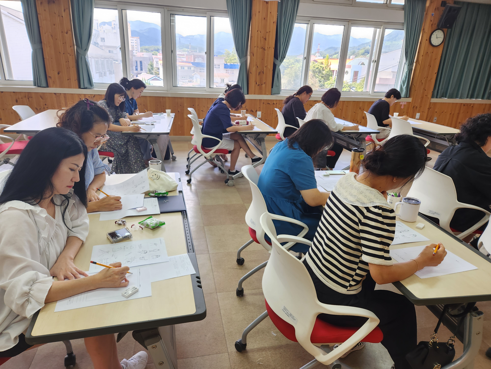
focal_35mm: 23
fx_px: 326
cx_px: 246
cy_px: 184
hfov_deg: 73.9
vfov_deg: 58.9
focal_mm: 5.4
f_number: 1.8
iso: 100
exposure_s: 1/180
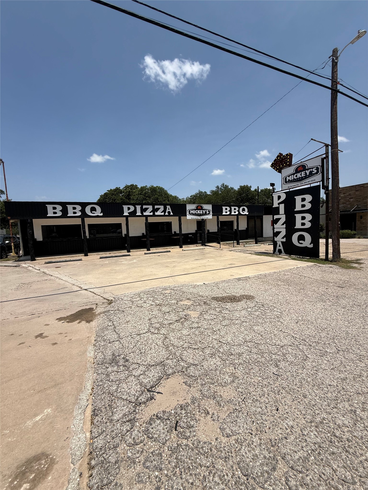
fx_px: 198
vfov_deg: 102.1
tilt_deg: -4.1
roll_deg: +2.1
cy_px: 245
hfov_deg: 85.7
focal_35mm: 14
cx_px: 184
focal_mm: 2.22
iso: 50
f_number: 2.2
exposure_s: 1/4149
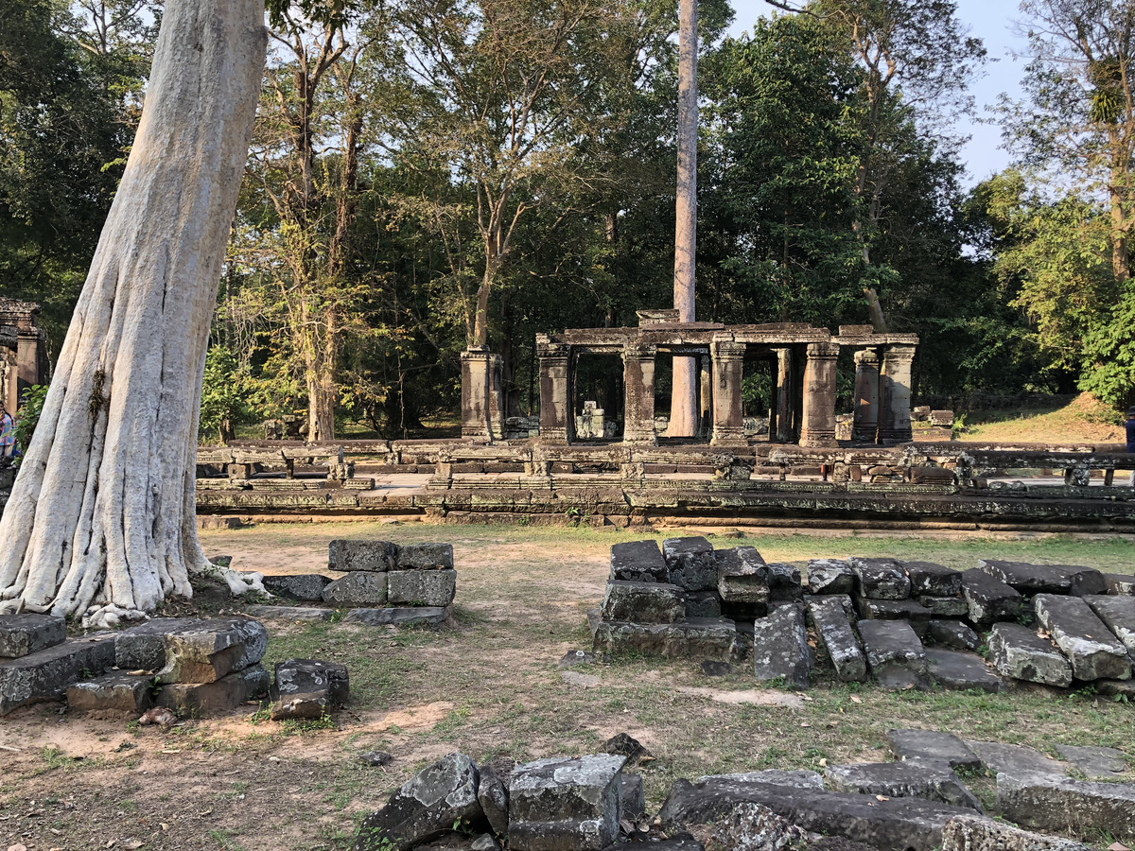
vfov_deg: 49.7
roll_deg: +1.0
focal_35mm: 28
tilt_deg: -1.5
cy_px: 426
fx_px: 918
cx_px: 568
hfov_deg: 63.4
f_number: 1.8
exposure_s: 1/274
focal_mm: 4
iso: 20
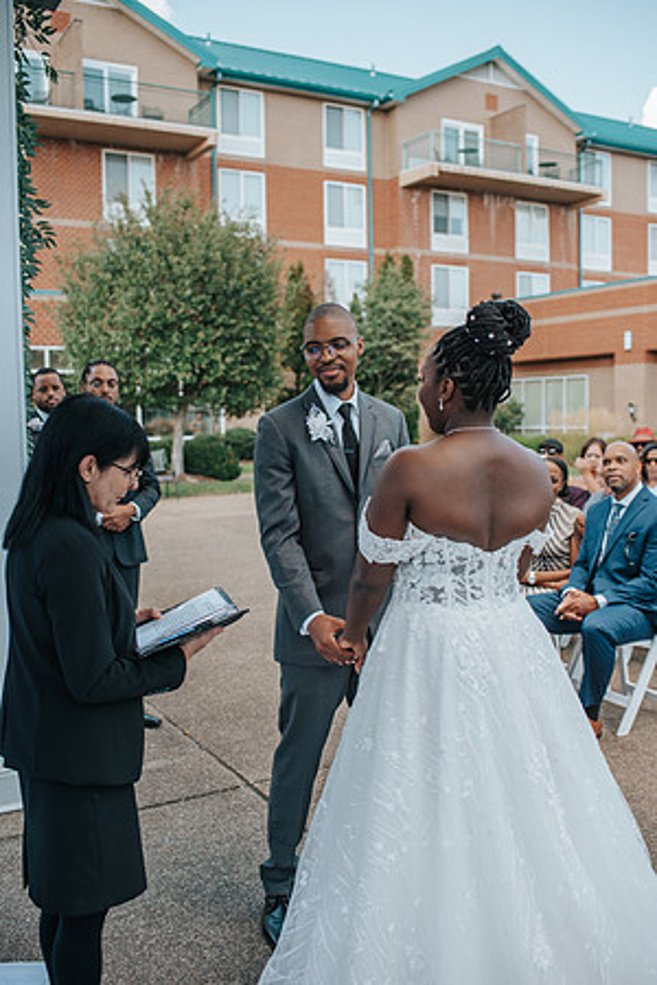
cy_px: 492
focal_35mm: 35
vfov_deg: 54.4
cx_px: 328
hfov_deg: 37.9
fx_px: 958
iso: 360
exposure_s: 1/1250
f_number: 3.2
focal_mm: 35
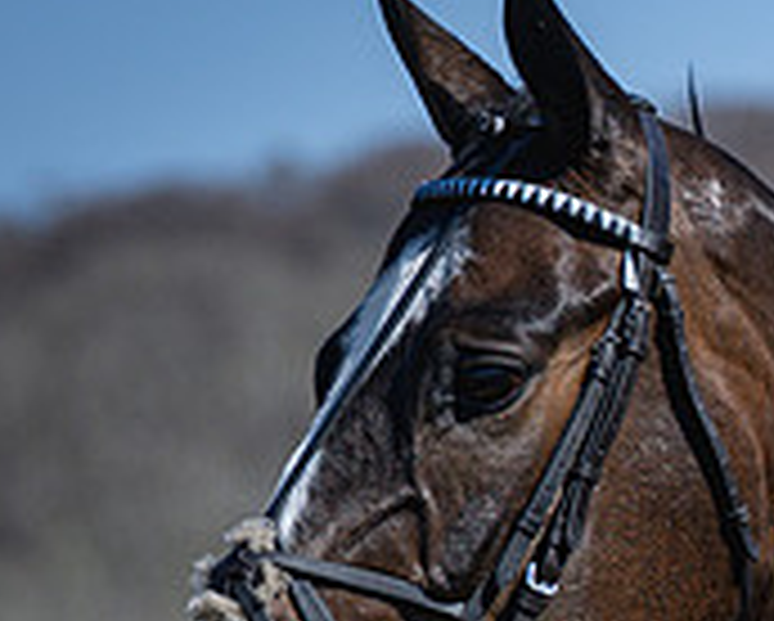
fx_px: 18760
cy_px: 655
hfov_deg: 2.4
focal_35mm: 818
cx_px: 1130
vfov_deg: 1.9
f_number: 4
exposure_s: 1/2000
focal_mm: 125
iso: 140
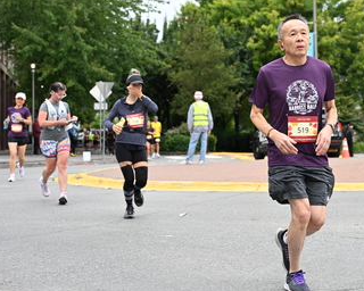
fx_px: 905
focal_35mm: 84
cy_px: 53
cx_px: 203
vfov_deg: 18.1
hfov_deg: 22.7
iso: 1600
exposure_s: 1/800
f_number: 4
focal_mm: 52
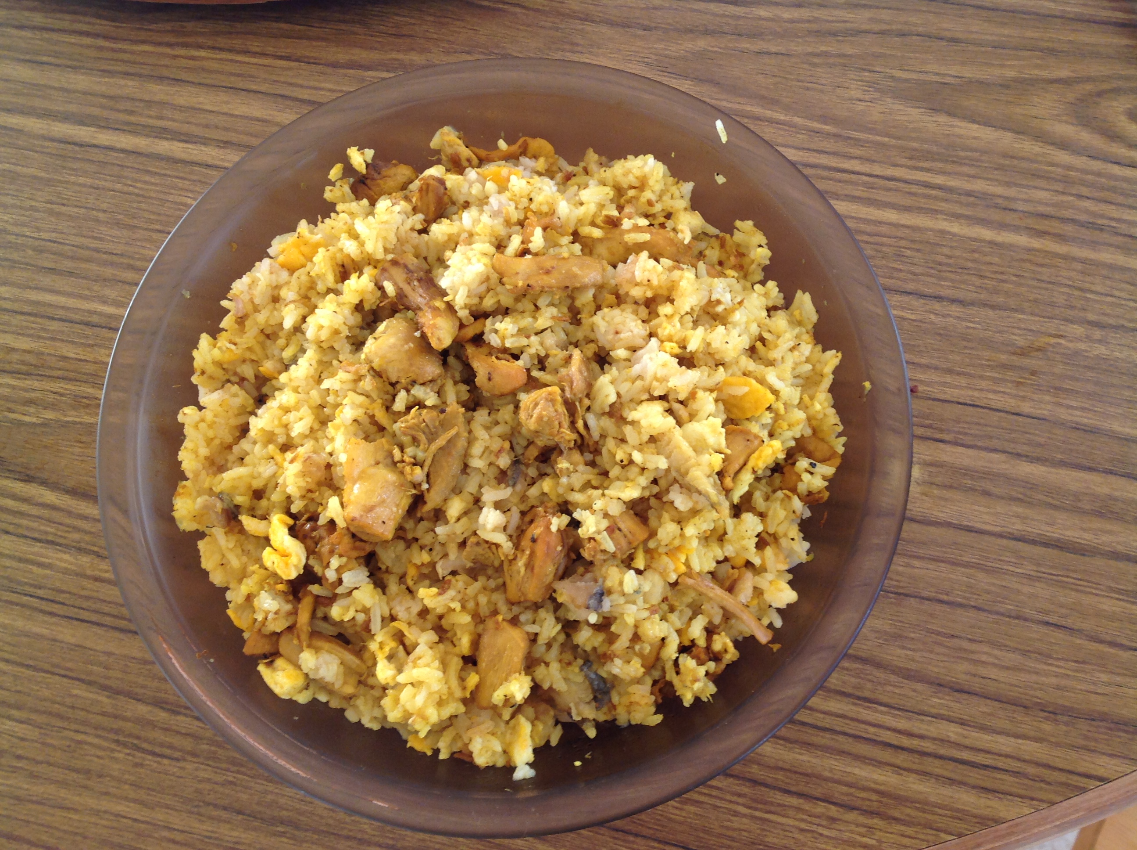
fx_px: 1148
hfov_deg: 52.7
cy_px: 425
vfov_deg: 40.6
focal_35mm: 35
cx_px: 568
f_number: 2.4
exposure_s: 1/30
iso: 64
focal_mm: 4.28
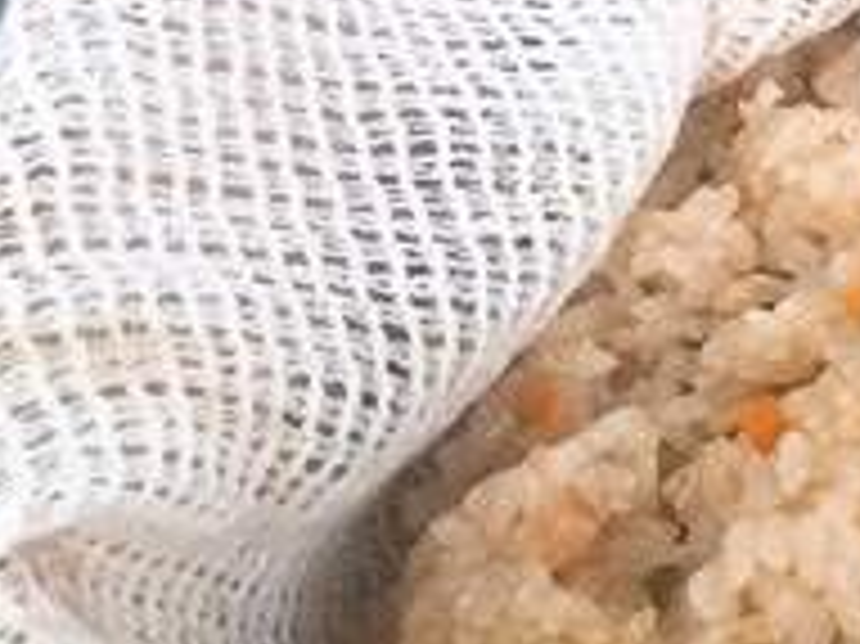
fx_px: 2582
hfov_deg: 16.9
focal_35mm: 104
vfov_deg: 14.2
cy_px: 216
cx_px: 1351
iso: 64
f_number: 2.4
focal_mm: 3.3
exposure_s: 1/30
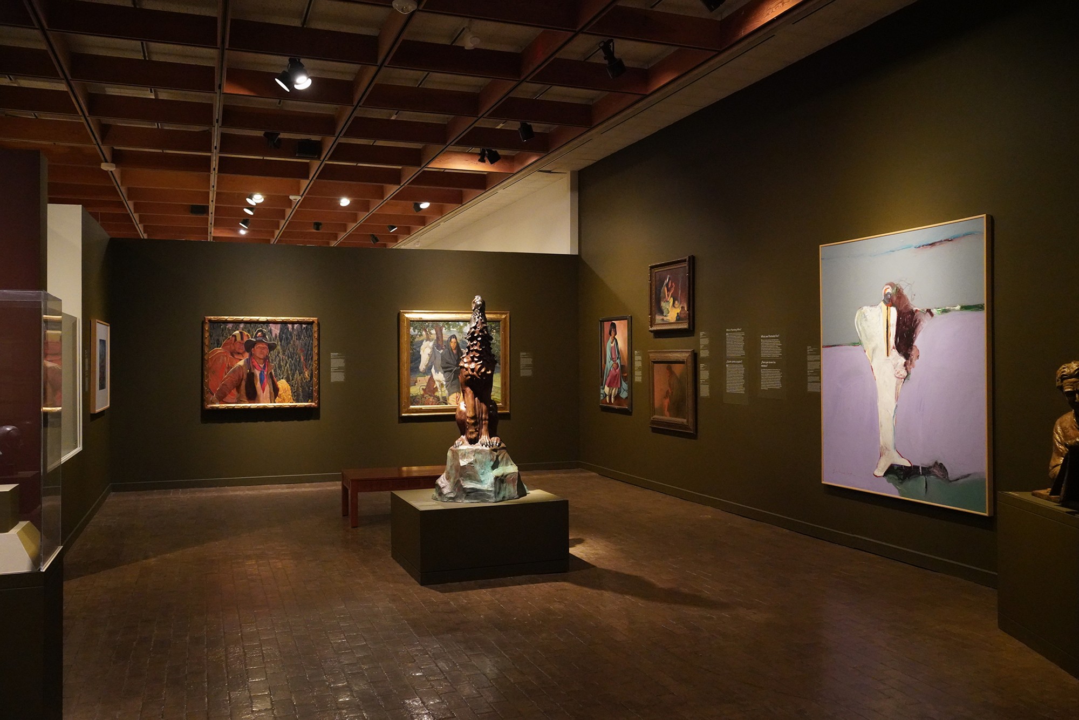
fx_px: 839
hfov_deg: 65.5
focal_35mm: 28
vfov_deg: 46.4
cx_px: 540
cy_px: 360
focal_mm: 28
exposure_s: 1/80
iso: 10000
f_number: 5
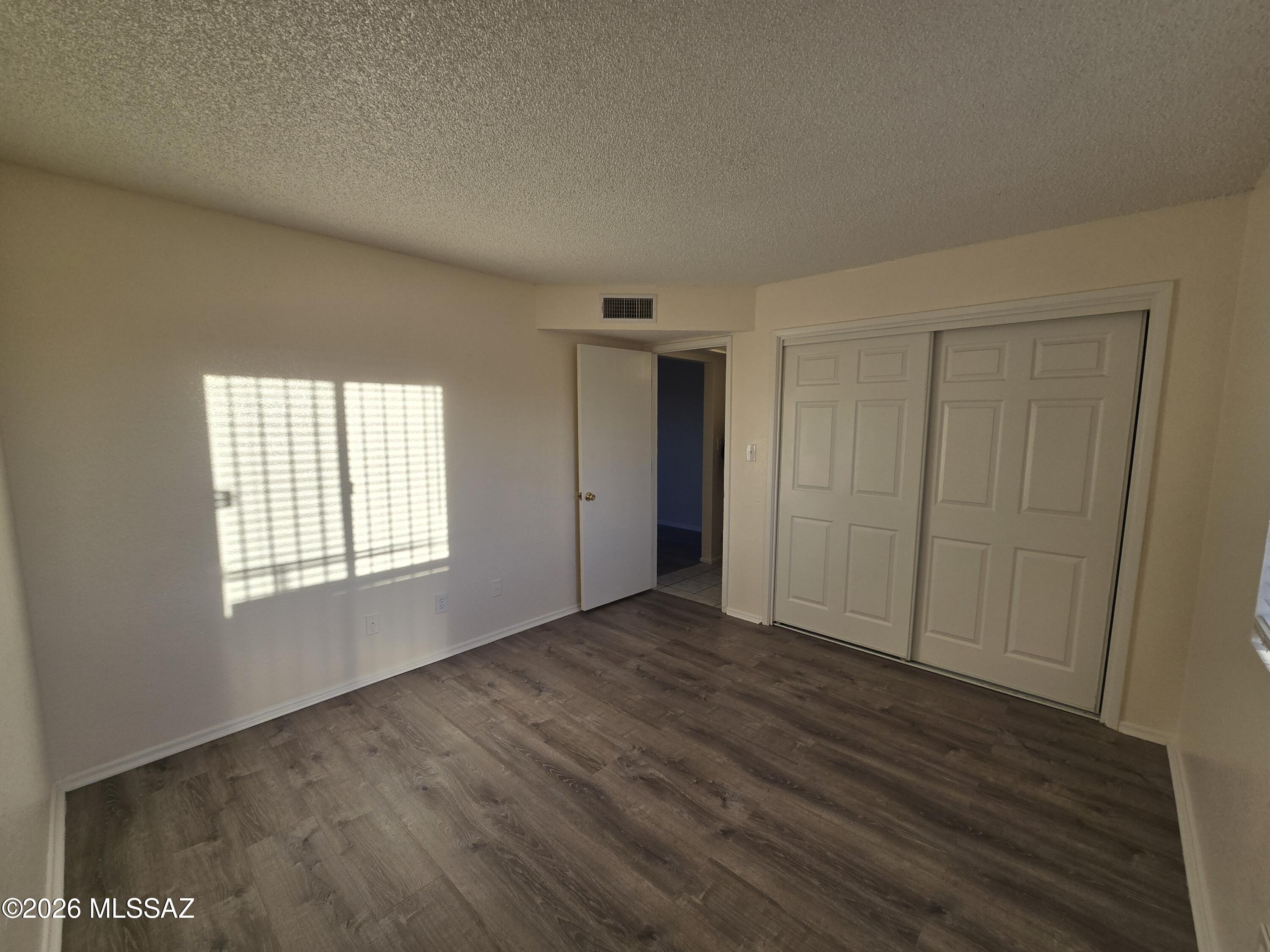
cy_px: 476
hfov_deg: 106.2
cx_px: 635
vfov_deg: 89.9
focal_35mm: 13
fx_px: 477
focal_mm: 2.2
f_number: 2.2
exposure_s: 1/330
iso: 50
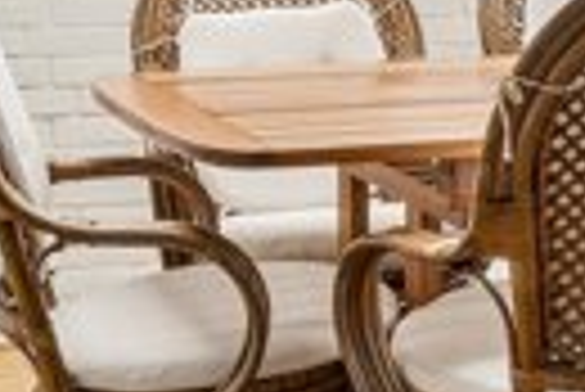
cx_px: 558
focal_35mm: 125
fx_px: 2026
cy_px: -92
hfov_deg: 16.2
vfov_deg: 10.8
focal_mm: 13.5
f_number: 8
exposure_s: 1/25
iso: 200
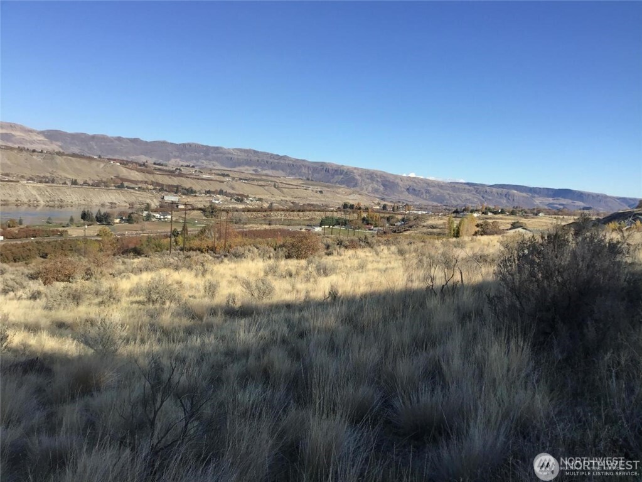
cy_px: 241
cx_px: 321
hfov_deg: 58.4
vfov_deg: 45.4
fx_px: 575
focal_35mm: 31
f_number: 2.4
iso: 25
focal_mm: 3.3
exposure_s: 1/1164
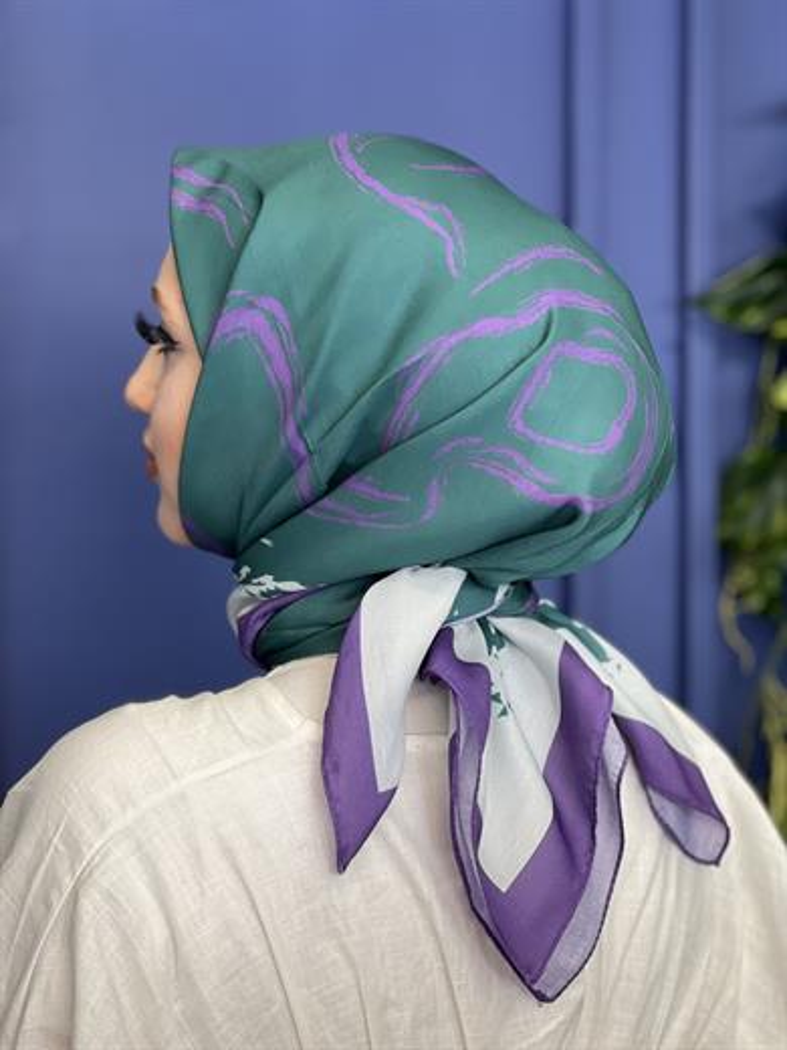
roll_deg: +0.0
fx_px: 2334
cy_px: 525
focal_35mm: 77
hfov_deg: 19.1
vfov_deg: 25.3
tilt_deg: -3.9
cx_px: 394
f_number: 2.8
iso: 80
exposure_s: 1/100
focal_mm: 9
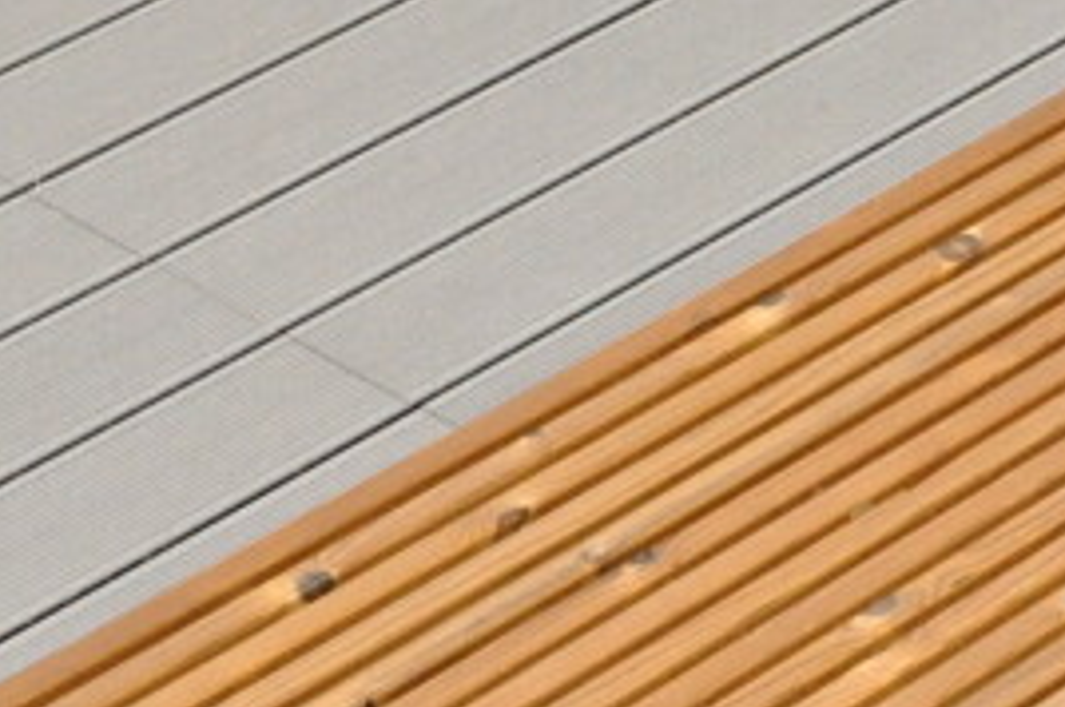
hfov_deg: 9.2
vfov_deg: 6.3
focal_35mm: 218
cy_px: 330
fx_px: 6441
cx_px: 1586
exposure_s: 1/4000
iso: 1000
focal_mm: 38
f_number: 6.3
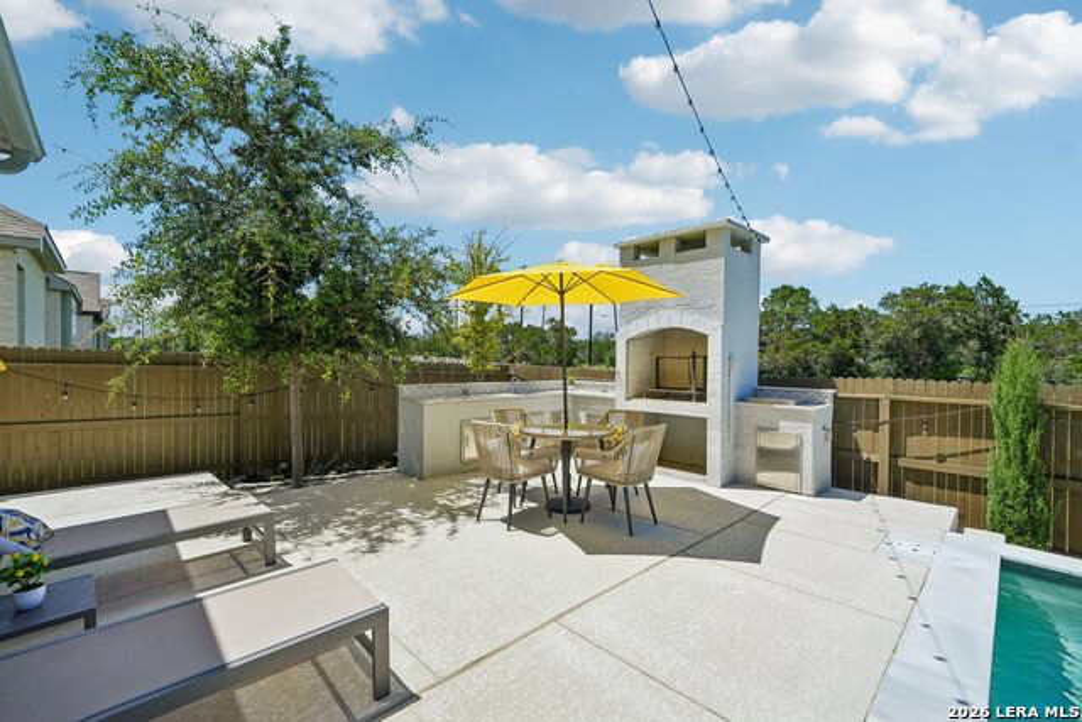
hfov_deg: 100.4
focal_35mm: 15
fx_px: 451
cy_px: 361
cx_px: 541
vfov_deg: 77.4
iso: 800
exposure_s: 1/3200
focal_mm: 15
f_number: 8
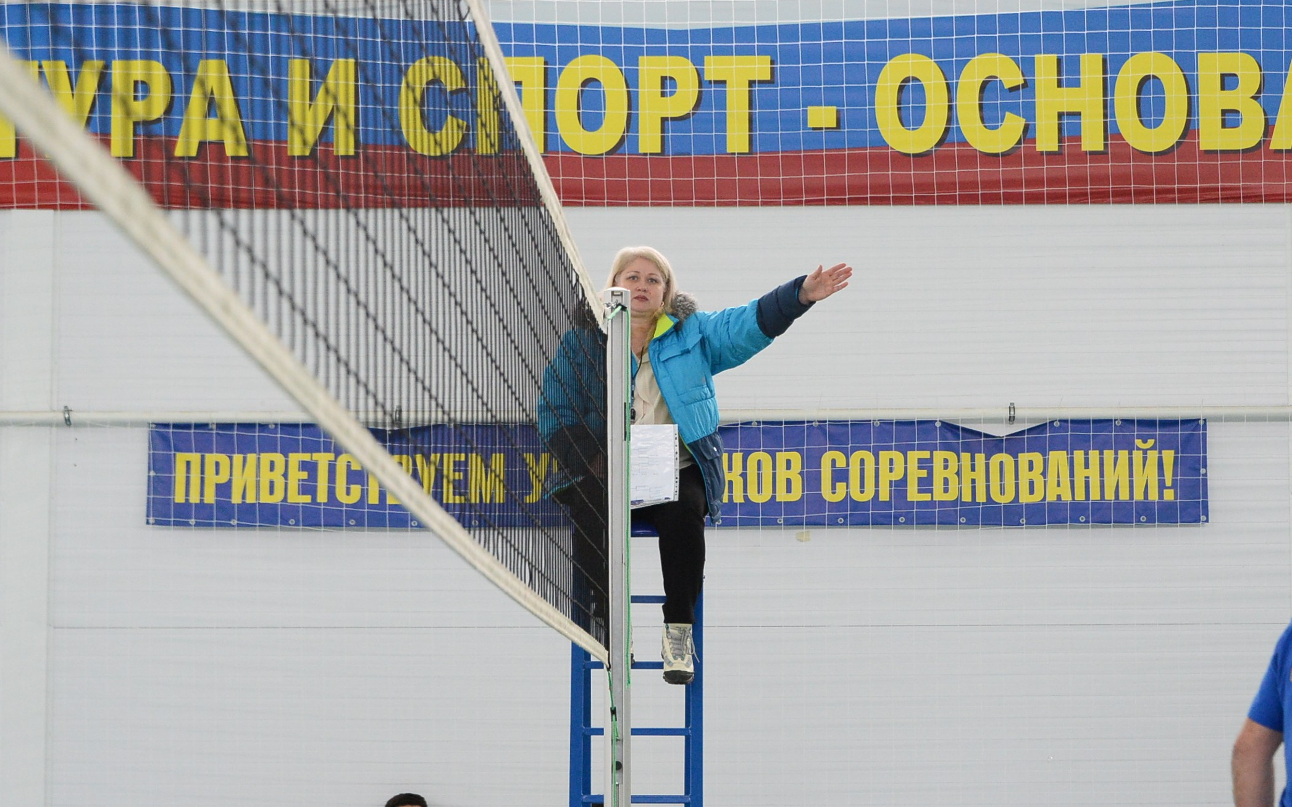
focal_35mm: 108
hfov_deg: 19.3
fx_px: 3802
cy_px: 386
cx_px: 681
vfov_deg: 12.1
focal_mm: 90
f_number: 5.6
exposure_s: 1/500
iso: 6400
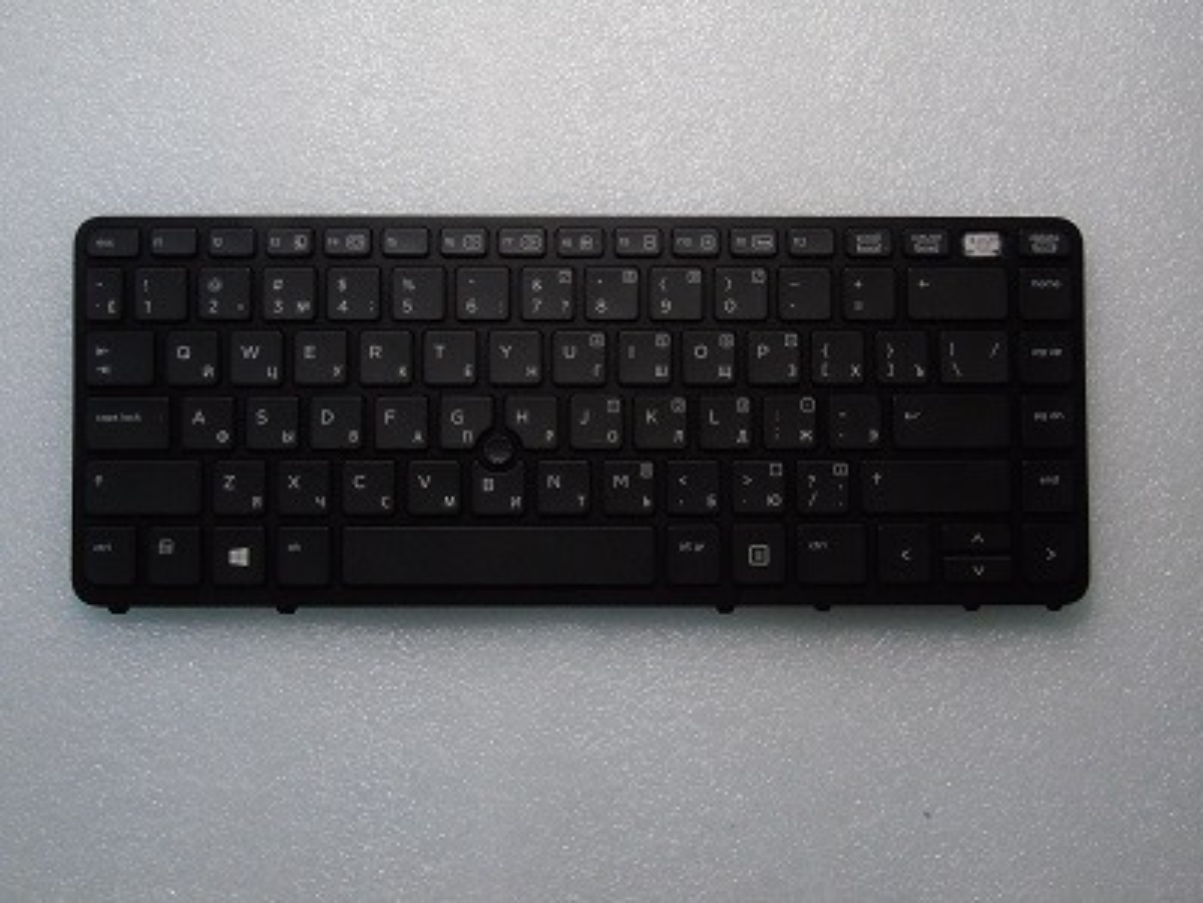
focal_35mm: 34
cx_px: 602
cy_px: 452
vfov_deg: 41.8
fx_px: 1182
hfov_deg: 54.0
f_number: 5.9
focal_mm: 6.1
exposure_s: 1/40
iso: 400
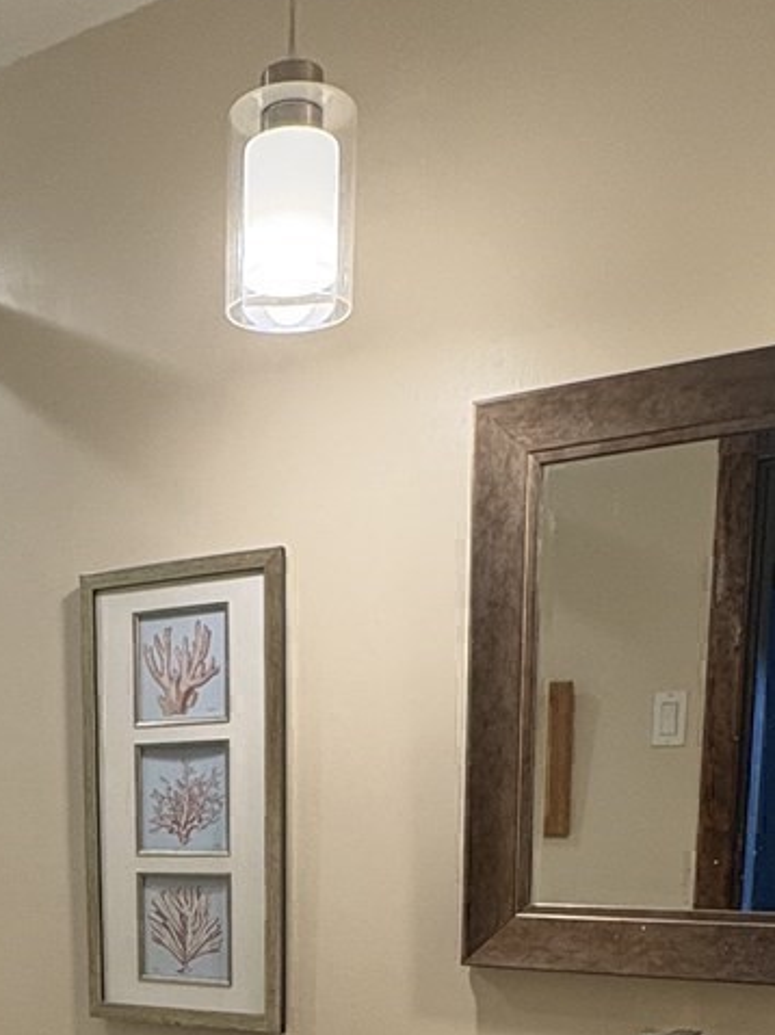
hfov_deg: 31.2
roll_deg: +0.4
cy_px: 1007
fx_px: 1345
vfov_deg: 38.0
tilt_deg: -8.9
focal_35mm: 45
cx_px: 143
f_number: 2.2
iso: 250
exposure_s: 1/120
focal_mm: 2.22
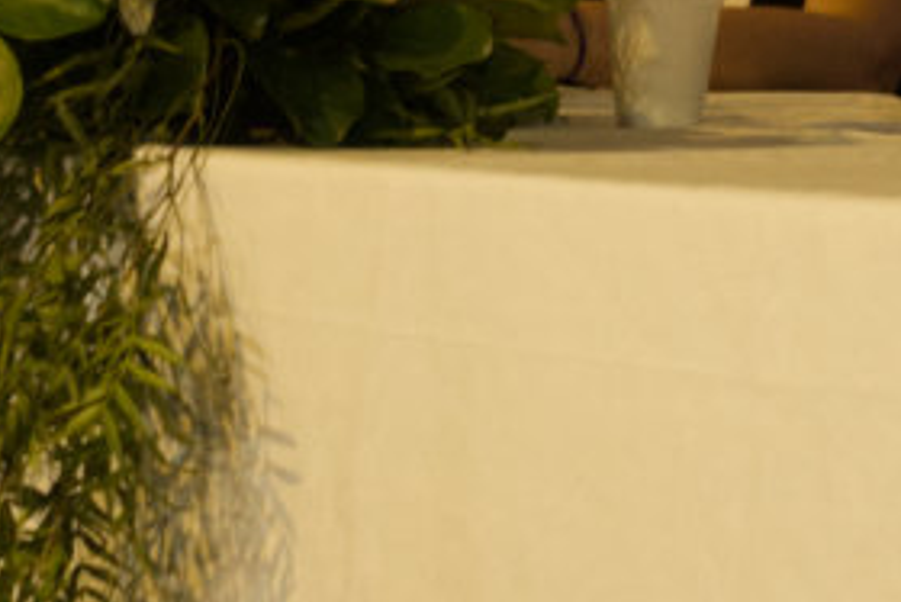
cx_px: 1162
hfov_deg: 13.2
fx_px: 3756
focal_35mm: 150
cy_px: -63
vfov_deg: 9.1
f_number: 5.6
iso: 4000
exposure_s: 1/80
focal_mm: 35
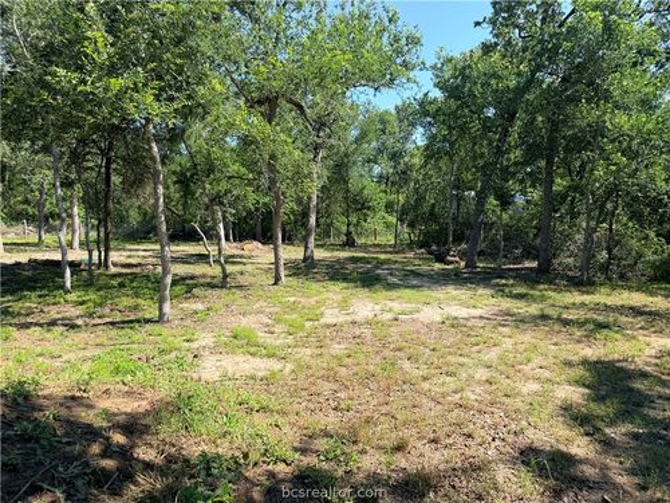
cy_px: 252
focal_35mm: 24
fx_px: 465
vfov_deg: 56.8
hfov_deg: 71.6
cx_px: 335
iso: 80
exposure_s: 1/2000
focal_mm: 6.76
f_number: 1.78
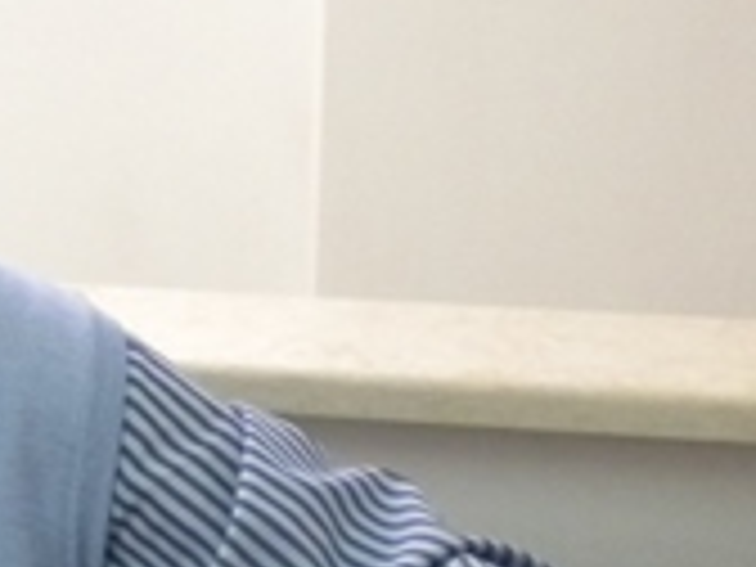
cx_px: -252
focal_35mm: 133
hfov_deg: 14.2
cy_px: 284
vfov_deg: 11.1
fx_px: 2905
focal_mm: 6.3
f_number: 3.1
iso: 400
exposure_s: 1/30.7
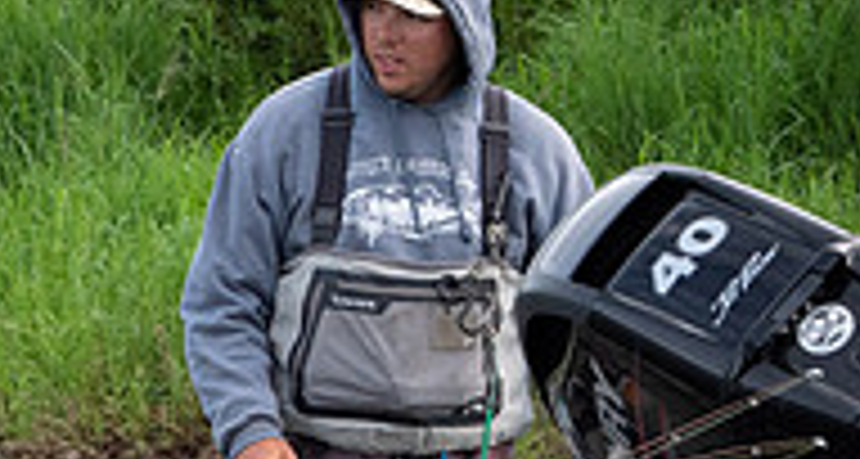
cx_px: -390
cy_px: 525
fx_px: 14240
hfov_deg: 3.4
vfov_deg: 1.8
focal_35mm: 632
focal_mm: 92
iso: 800
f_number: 5.6
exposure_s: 1/500
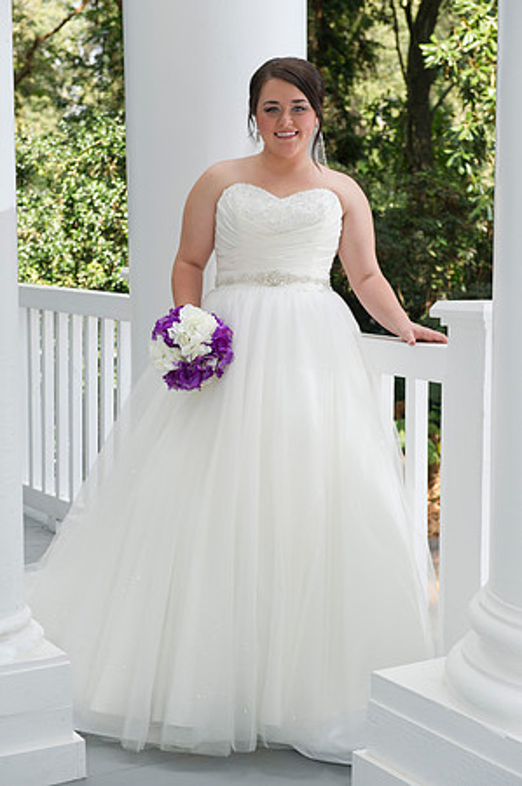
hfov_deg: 19.4
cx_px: 261
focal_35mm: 70
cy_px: 393
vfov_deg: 28.9
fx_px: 1526
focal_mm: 70
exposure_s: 1/200
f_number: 8
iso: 320
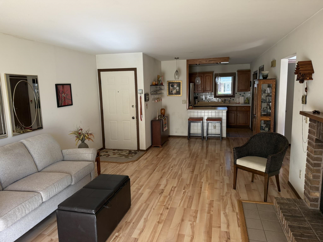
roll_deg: +2.1
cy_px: 121
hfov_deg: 71.6
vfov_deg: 56.8
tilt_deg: -7.5
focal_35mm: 24
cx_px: 162
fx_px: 224
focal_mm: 6.76
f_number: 1.78
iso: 160
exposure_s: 1/188
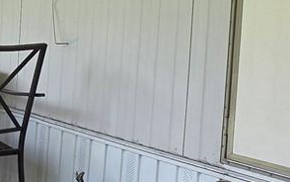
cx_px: -76
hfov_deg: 24.4
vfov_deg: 17.2
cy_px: 24
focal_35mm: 75
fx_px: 593
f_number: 1.9
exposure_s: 1/120
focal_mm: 2.2
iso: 40
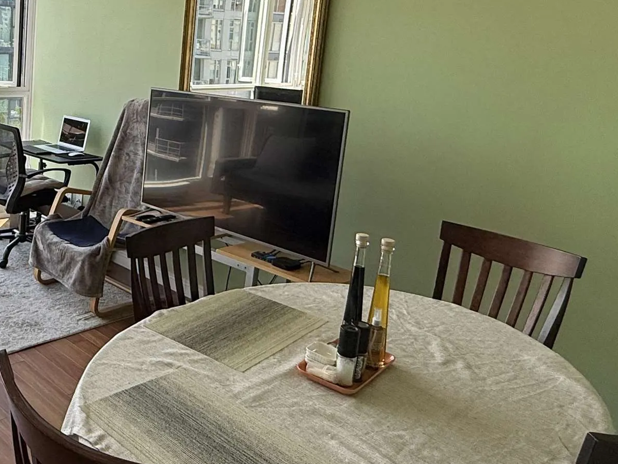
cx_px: 59
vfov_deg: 39.2
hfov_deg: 46.3
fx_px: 643
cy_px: 155
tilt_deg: -8.7
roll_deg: -2.1
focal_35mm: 36
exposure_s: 1/273
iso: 64
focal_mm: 2.22
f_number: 2.2
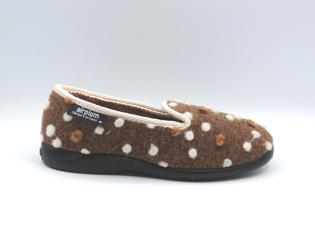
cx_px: 158
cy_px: 118
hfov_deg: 37.5
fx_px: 464
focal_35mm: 51
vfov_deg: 28.6
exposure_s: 1/200
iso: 100
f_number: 4.5
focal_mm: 5.1
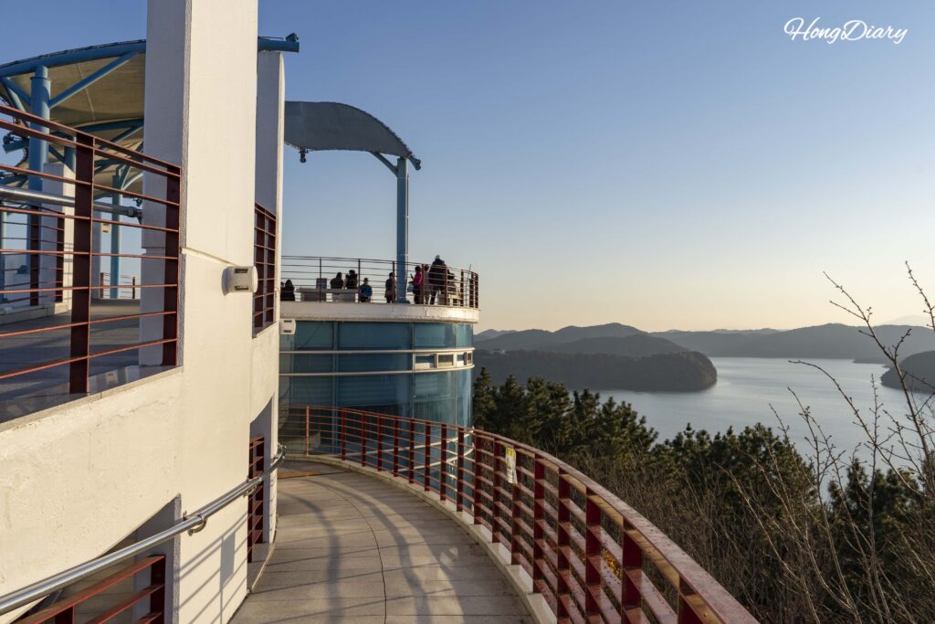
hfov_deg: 65.5
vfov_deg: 46.4
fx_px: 727
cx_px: 468
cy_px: 312
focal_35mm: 28
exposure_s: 1/160
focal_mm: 28
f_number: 10
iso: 100
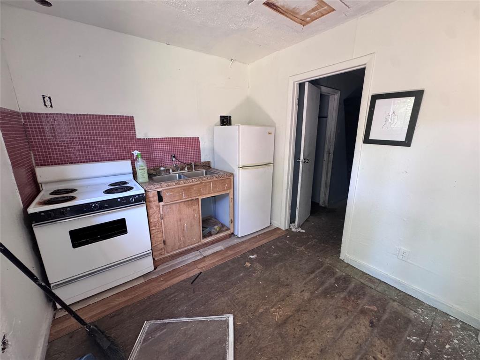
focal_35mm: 14
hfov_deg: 102.1
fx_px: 194
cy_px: 180
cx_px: 240
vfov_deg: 85.7
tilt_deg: -15.9
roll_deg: +0.2
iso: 320
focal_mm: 2.22
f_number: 2.2
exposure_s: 1/67
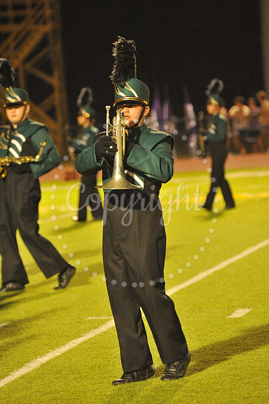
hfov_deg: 6.9
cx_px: 134
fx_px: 2244
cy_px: 202
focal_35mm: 200
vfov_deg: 10.3
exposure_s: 1/200
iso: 6400
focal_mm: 200
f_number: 5
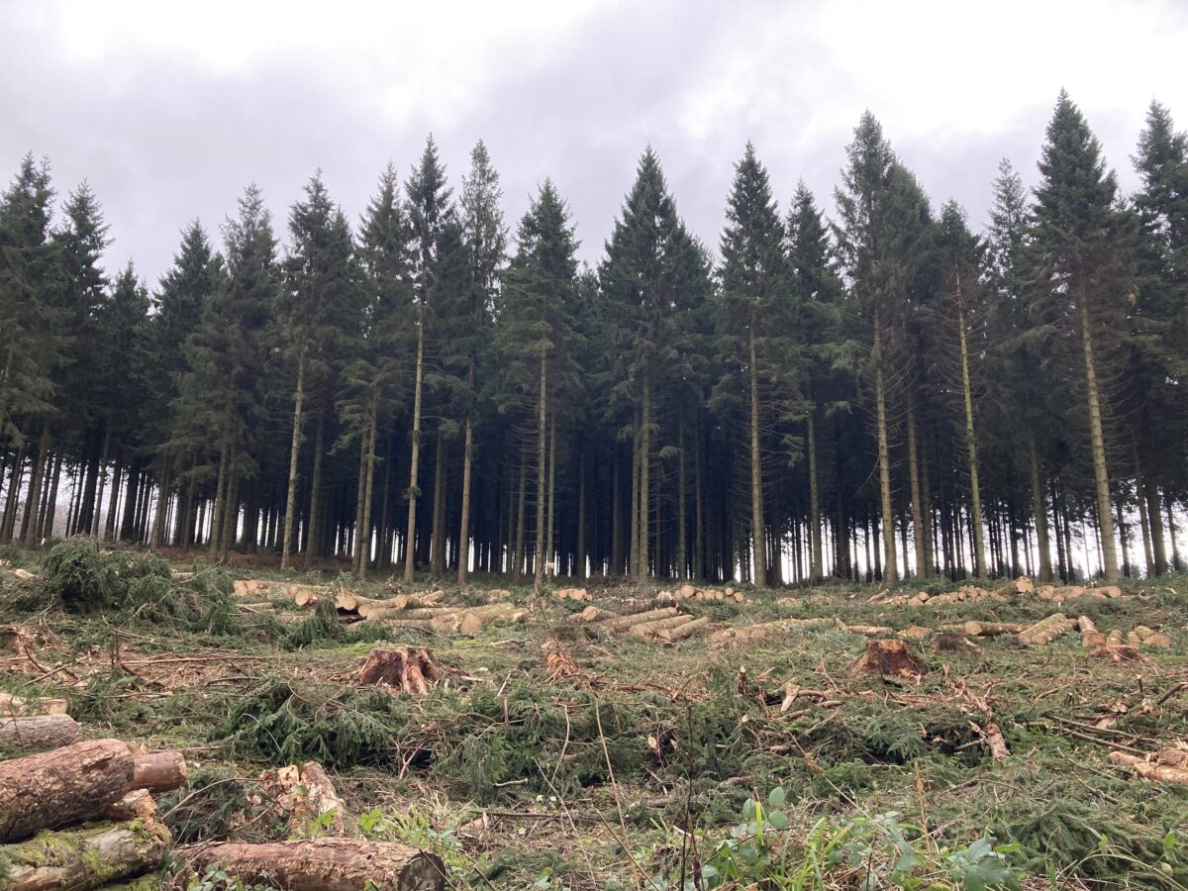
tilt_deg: +13.0
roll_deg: -0.5
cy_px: 446
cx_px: 594
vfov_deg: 49.7
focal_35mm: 28
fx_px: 961
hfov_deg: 63.4
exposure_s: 1/85
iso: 80
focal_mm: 3.99
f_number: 1.8
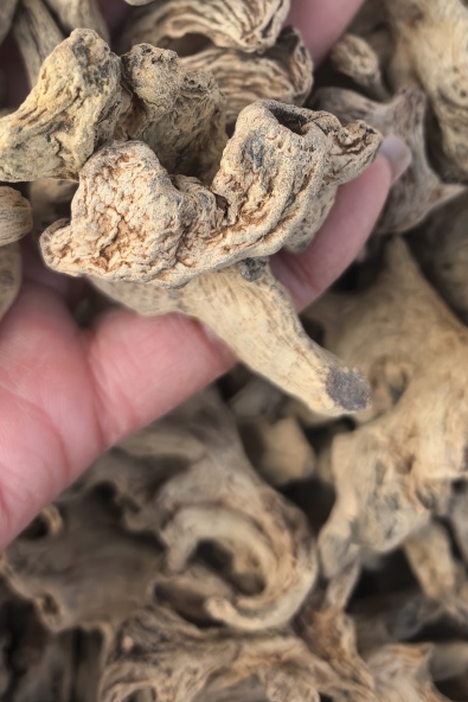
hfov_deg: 29.8
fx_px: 877
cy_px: 74
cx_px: 271
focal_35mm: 45
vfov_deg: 40.4
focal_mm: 6.98
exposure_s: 1/313
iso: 50
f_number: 2
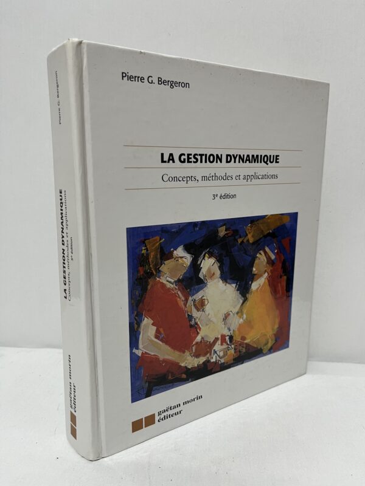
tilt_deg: -13.2
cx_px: 182
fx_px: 366
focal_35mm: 26
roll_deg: -1.0
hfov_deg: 53.1
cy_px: 243
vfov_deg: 67.3
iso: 64
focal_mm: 5.1
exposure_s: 1/50
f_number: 1.6
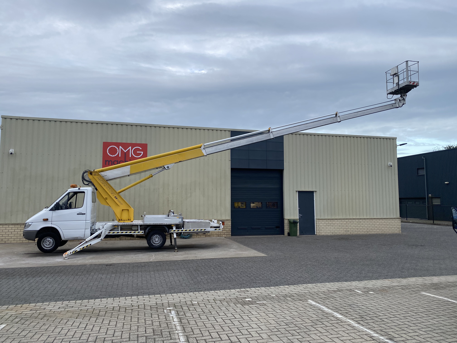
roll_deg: +0.0
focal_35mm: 26
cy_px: 172
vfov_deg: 53.1
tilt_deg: +4.9
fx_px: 343
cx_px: 228
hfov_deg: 67.3
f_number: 1.8
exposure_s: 1/534
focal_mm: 4.25
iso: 32
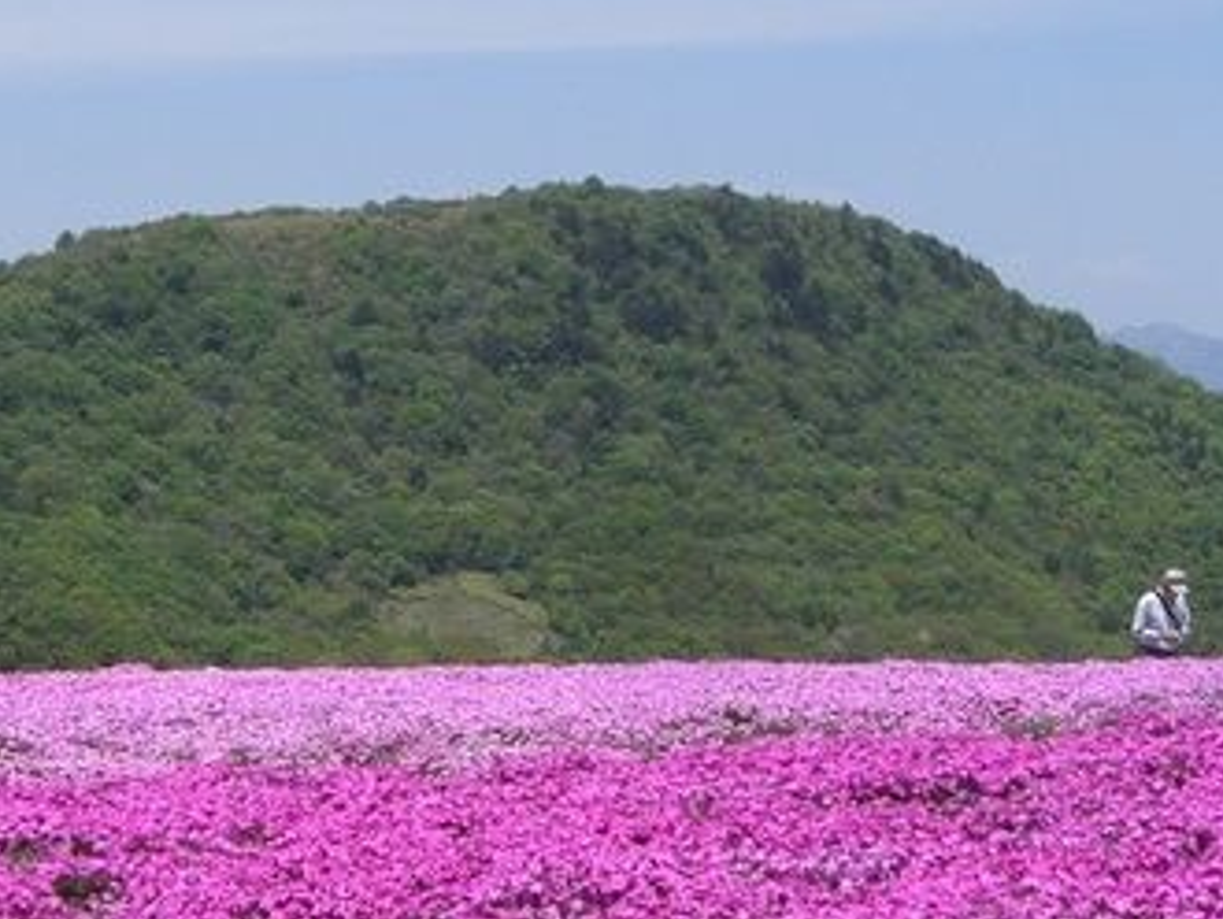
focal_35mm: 116
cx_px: 495
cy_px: 413
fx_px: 4101
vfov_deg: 12.8
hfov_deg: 16.9
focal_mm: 7.6
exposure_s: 1/640
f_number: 4.8
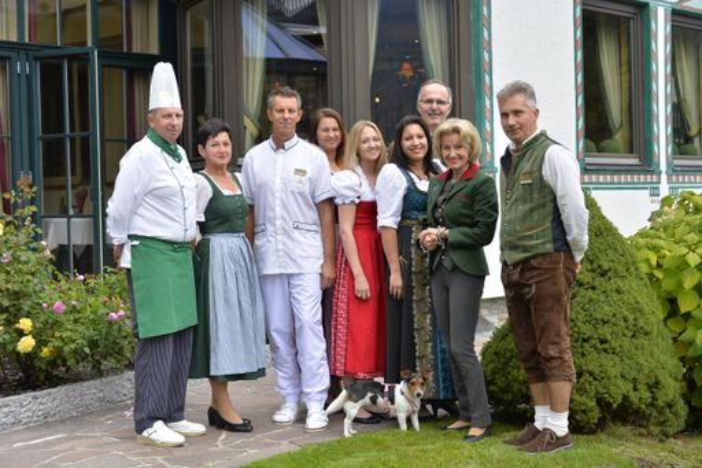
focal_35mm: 62
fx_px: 1209
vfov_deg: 21.9
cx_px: 351
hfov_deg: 32.4
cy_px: 234
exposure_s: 1/1600
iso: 1000
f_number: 5.6
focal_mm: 62
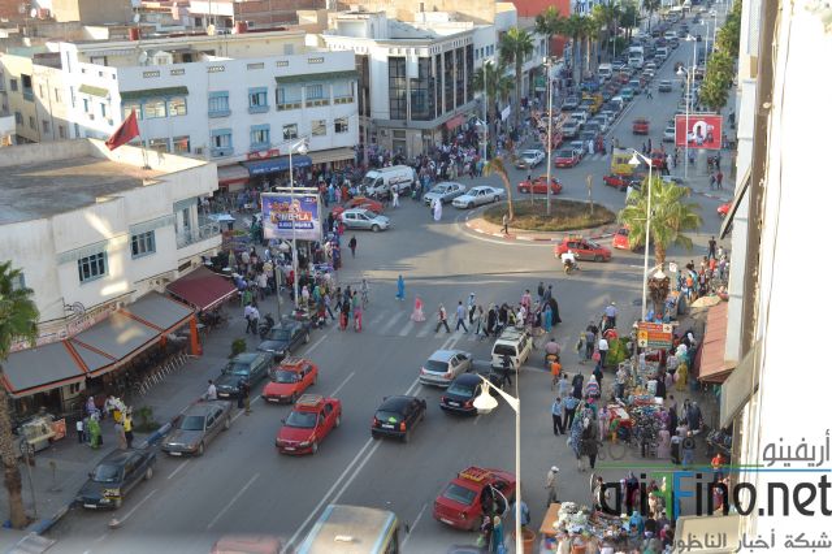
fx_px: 1039
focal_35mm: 45
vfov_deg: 29.8
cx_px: 416
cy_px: 277
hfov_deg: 43.6
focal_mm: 30
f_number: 6.3
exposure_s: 1/160
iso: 100
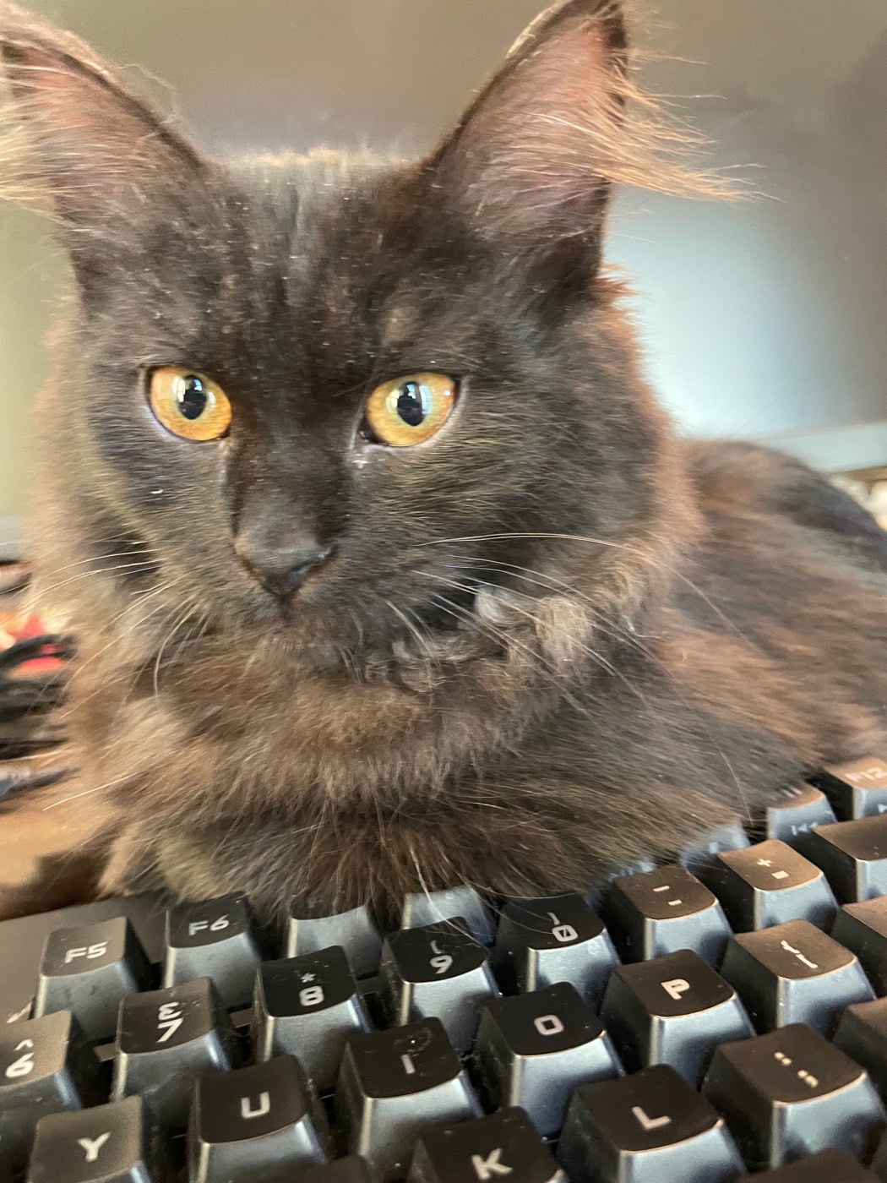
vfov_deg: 67.3
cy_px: 592
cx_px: 444
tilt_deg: -9.5
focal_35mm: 26
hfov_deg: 53.1
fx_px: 888
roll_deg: +8.1
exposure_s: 1/30
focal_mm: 4.2
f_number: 1.6
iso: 500
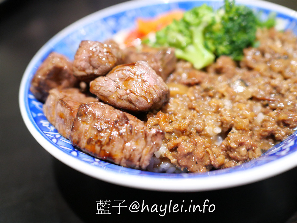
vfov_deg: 46.8
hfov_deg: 60.0
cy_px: 112
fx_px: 257
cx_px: 148
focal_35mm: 30
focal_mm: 15
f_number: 1.7
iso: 1600
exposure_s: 1/60
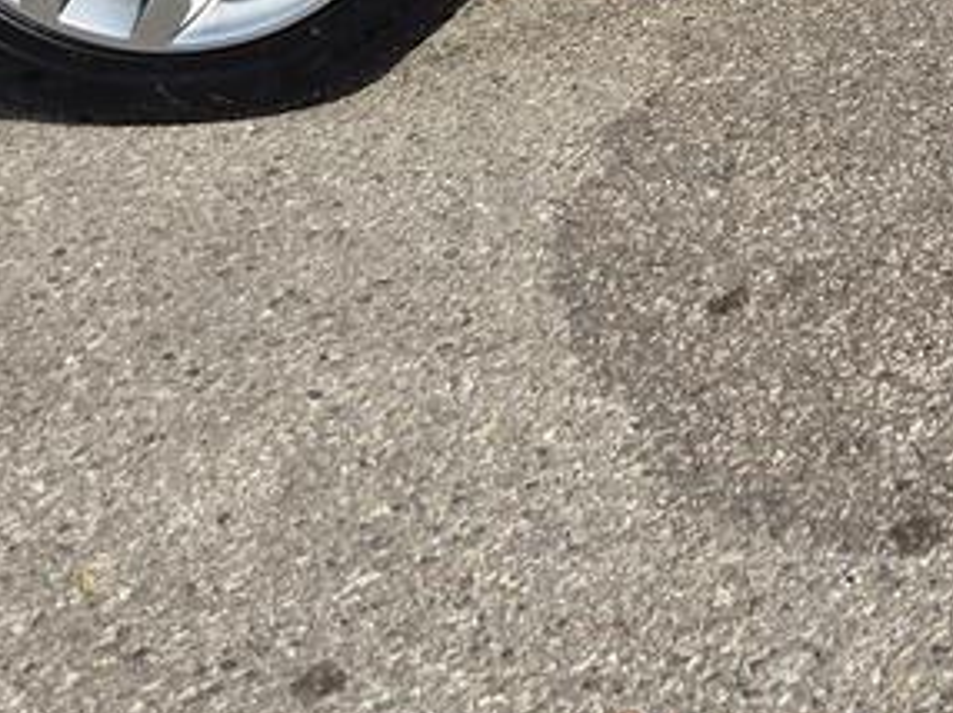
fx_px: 2833
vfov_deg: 12.4
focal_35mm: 103
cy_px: -783
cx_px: 1426
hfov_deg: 17.2
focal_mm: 6.3
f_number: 1.7
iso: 80
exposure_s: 1/4650
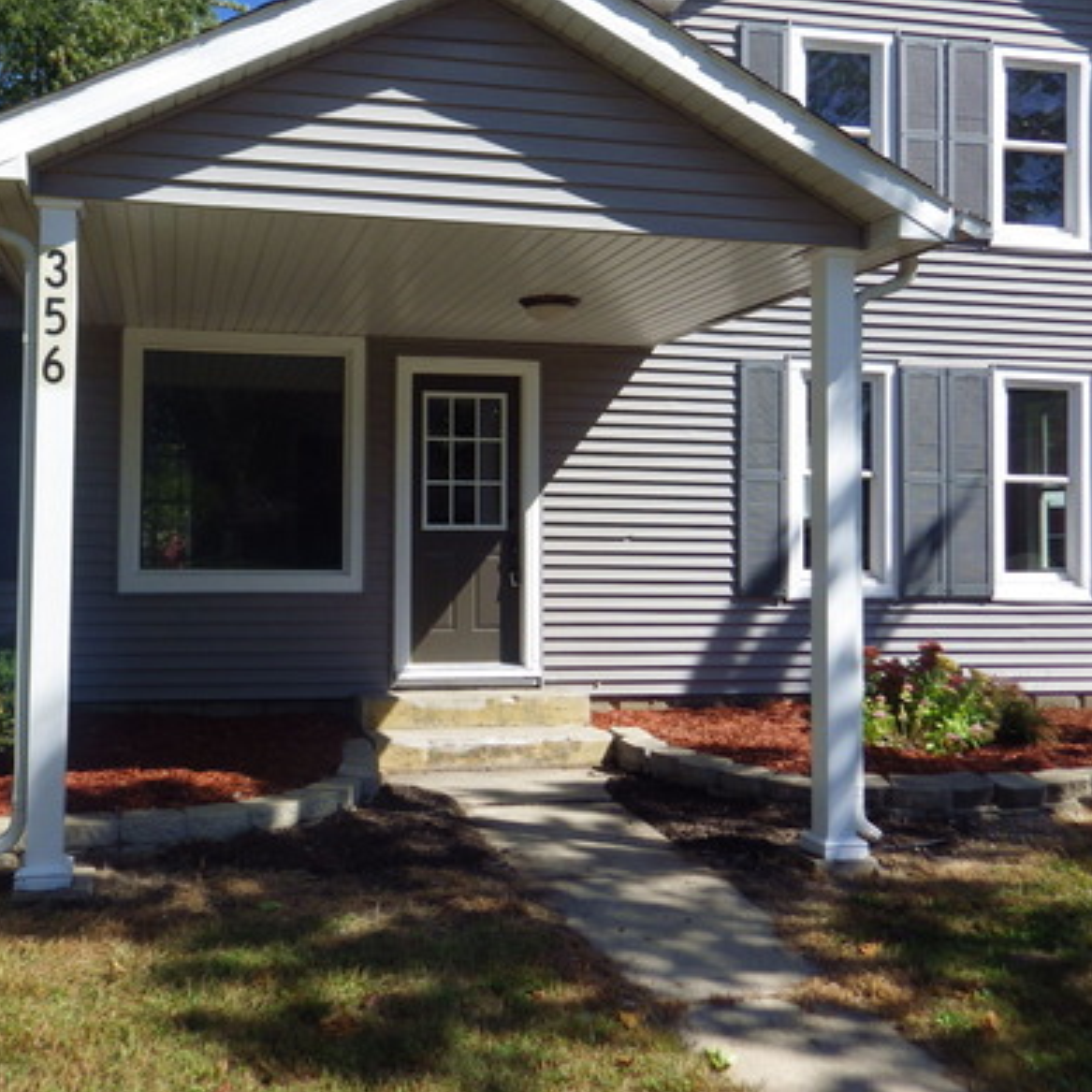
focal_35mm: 32
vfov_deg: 51.0
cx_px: 387
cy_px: 488
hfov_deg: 50.4
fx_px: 1142
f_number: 3.1
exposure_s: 1/1000
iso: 100
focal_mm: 4
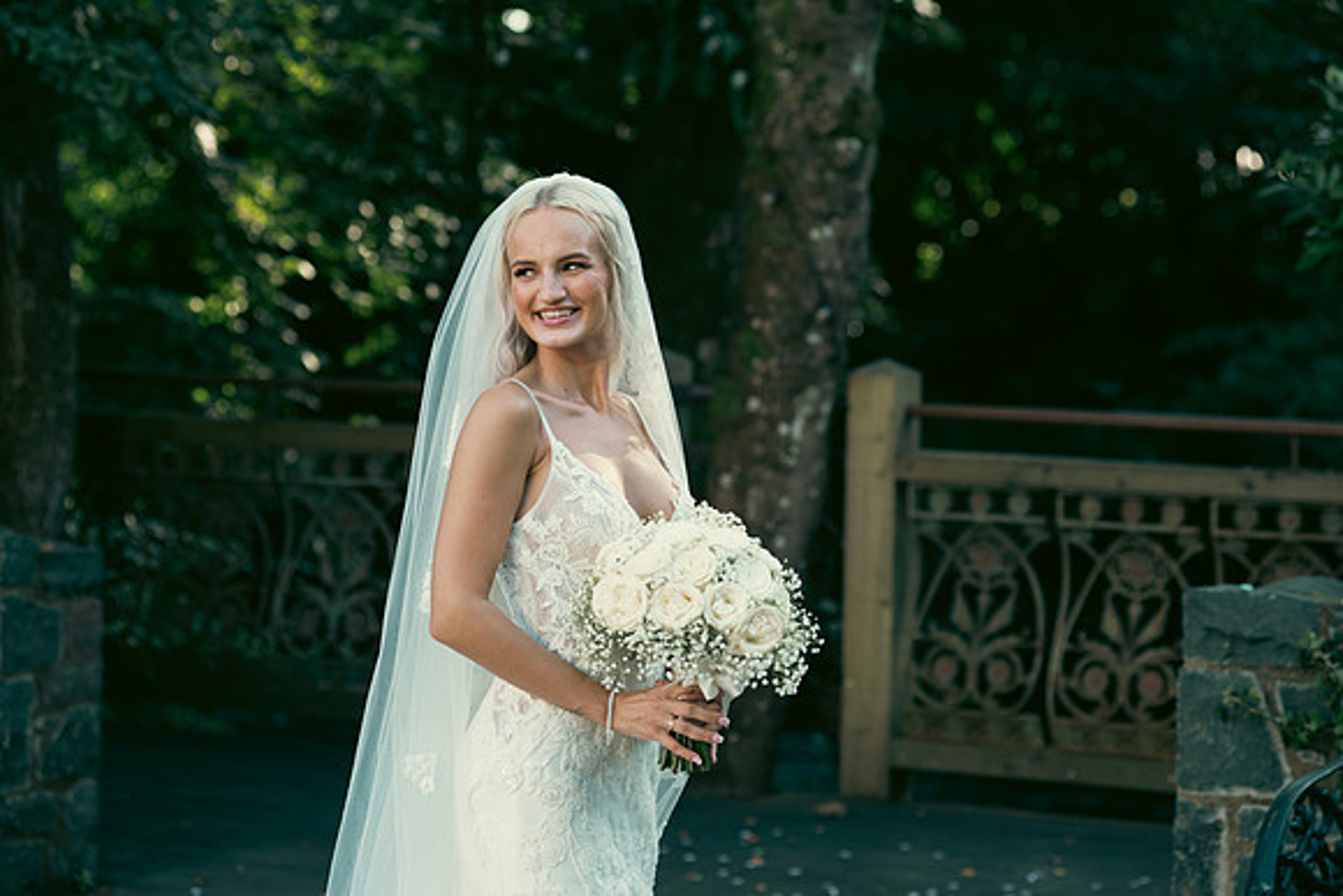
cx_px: 672
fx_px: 4478
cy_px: 448
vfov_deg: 11.4
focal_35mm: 120
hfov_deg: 17.1
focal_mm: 120
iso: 160
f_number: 3.5
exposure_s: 1/200
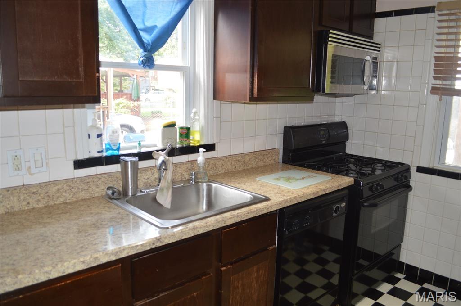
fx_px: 345
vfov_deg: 47.8
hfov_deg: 67.4
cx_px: 230
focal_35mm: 27
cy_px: 153
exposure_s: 1/60
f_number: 4
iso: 400
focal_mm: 18
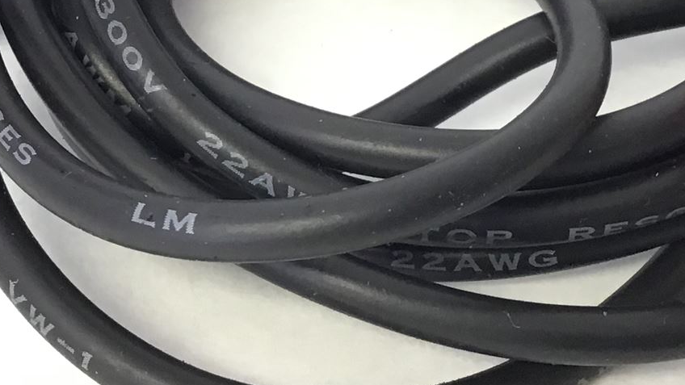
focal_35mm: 91
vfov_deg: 13.0
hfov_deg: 23.4
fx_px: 1653
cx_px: 329
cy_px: -54
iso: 40
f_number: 2.4
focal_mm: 3.3
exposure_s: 1/30
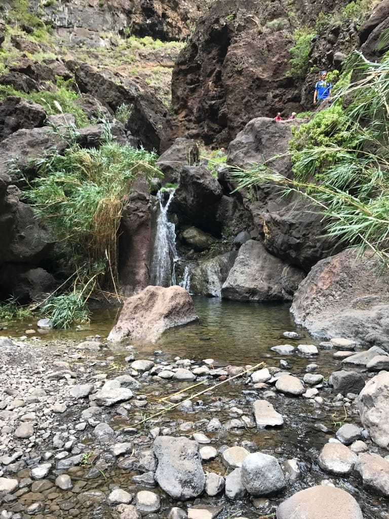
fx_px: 420
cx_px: 194
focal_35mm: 28
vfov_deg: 63.4
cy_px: 260
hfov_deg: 49.7
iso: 40
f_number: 1.8
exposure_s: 1/100
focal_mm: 3.99
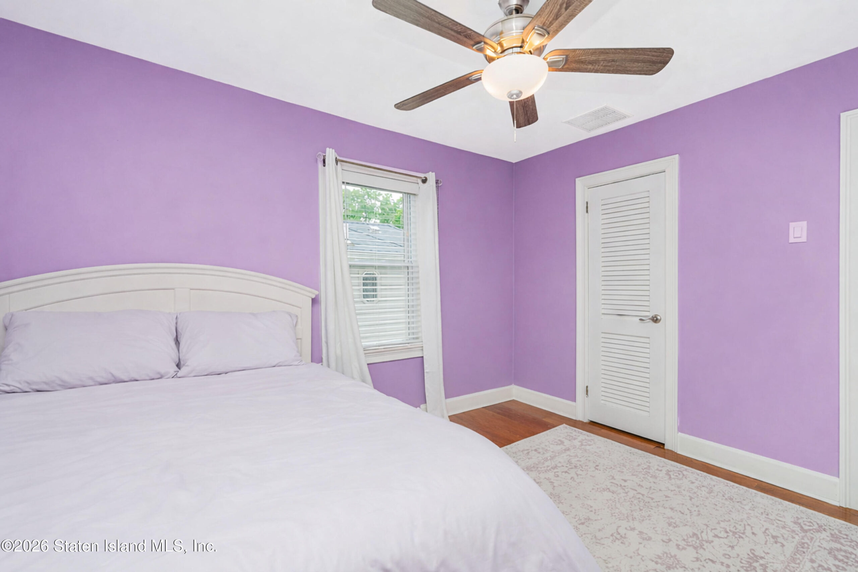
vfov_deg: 73.8
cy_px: 286
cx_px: 429
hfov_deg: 96.7
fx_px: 381
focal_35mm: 16
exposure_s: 1/60
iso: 64
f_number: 5.6
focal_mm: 16
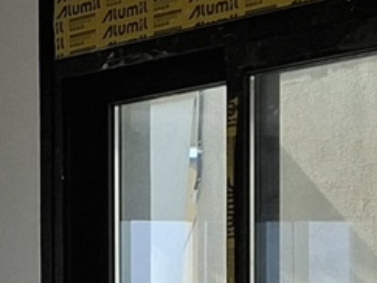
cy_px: 571
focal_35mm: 182
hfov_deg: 9.4
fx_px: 1981
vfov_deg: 7.8
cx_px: -586
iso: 50
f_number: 1.8
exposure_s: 1/647
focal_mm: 5.54
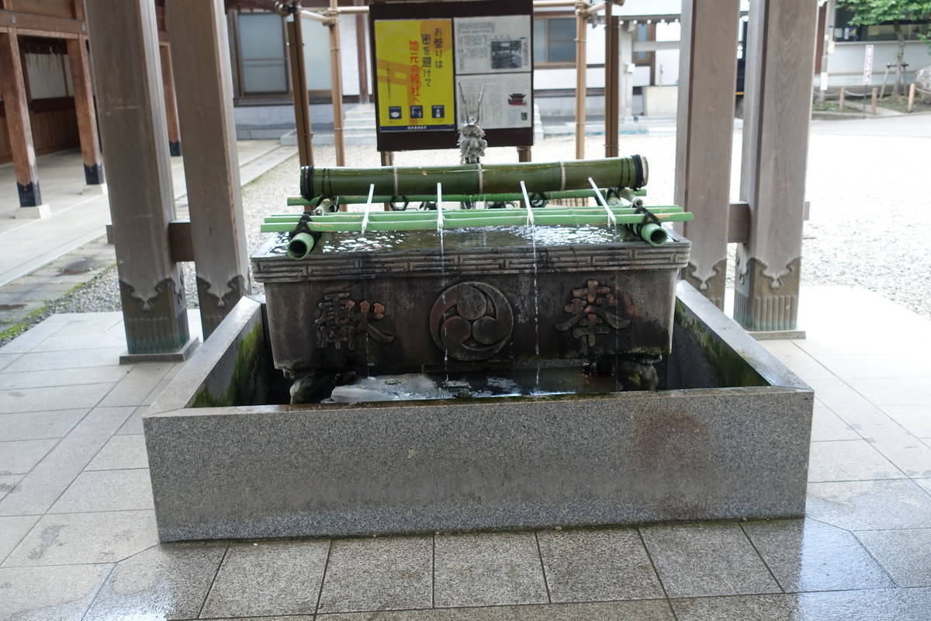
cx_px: 466
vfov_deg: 38.9
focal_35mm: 34
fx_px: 879
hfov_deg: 55.8
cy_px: 310
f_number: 3.2
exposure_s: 1/80
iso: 125
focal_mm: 12.35
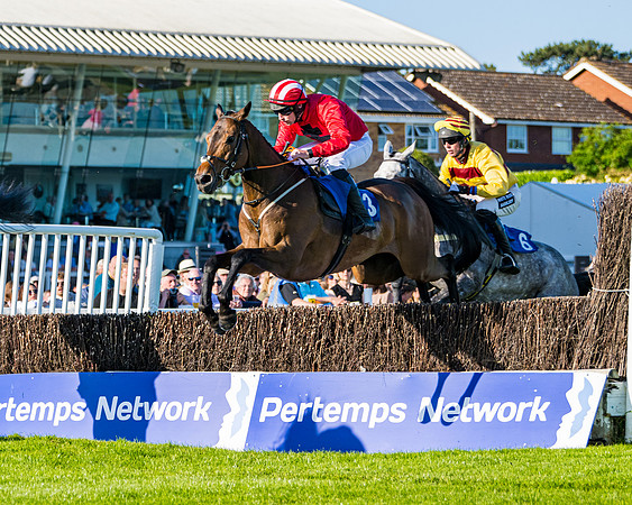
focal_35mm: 210
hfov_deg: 9.1
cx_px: -3
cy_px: 221
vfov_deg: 7.4
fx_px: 3929
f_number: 4
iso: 200
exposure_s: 1/2000
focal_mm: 110
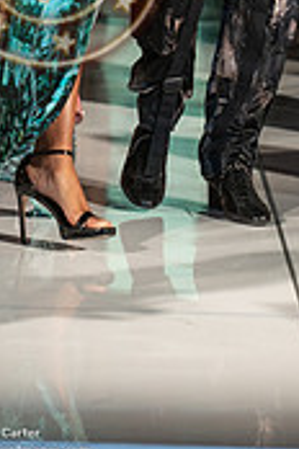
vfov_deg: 5.3
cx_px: 302
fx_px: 4833
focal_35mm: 388
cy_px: -106
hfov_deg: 3.5
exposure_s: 1/250
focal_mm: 150
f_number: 2.8
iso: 400
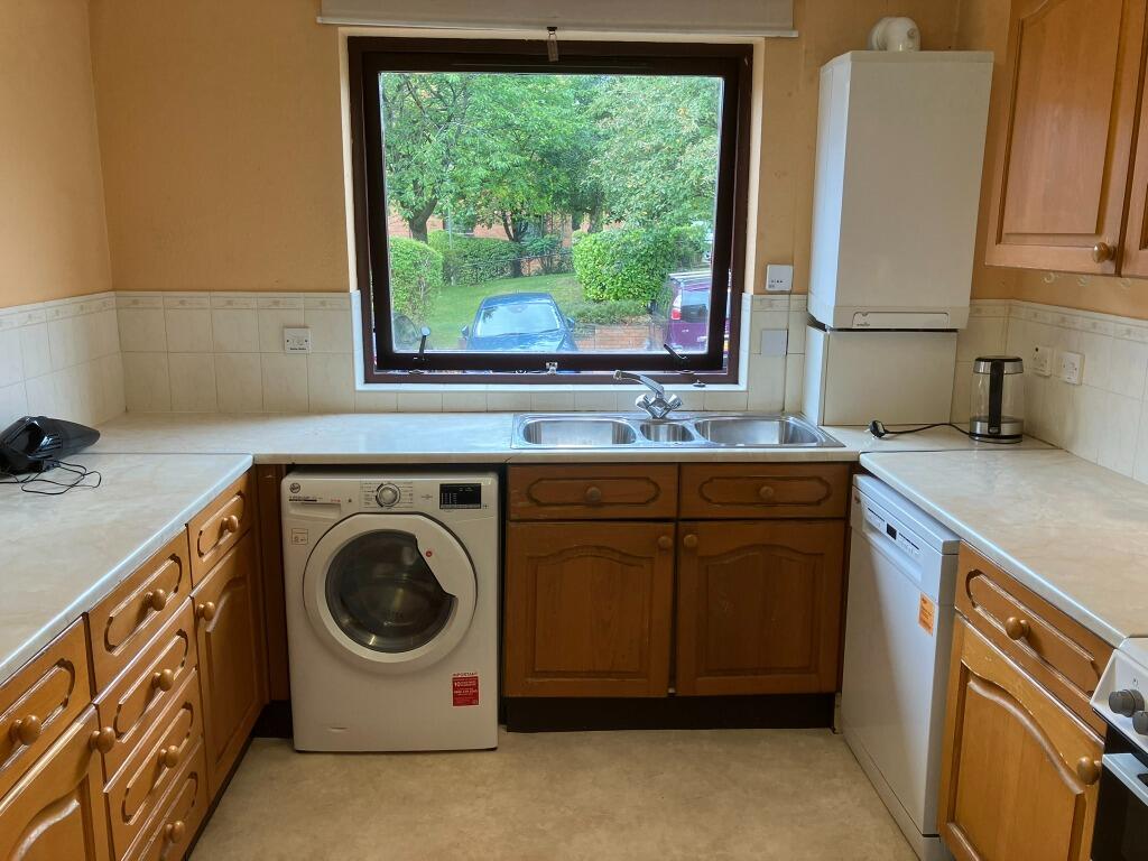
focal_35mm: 28
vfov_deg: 49.7
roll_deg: -1.1
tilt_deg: -11.8
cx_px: 574
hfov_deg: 63.4
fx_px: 929
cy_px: 430
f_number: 1.8
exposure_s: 1/100
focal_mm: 3.99
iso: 40
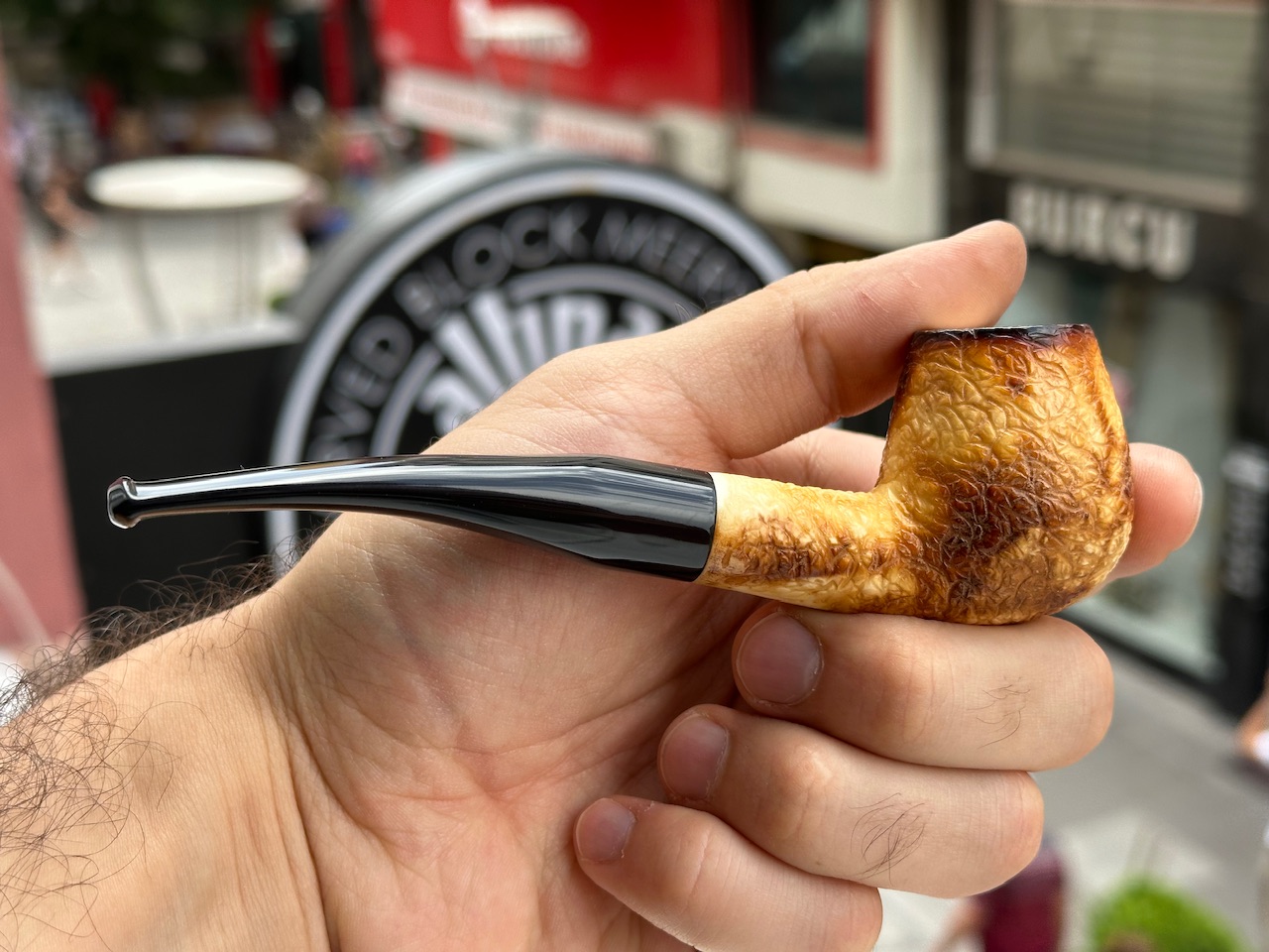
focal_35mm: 48
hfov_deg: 39.7
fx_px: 1760
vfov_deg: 30.3
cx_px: 634
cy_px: 476
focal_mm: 6.86
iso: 64
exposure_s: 1/797
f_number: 1.78
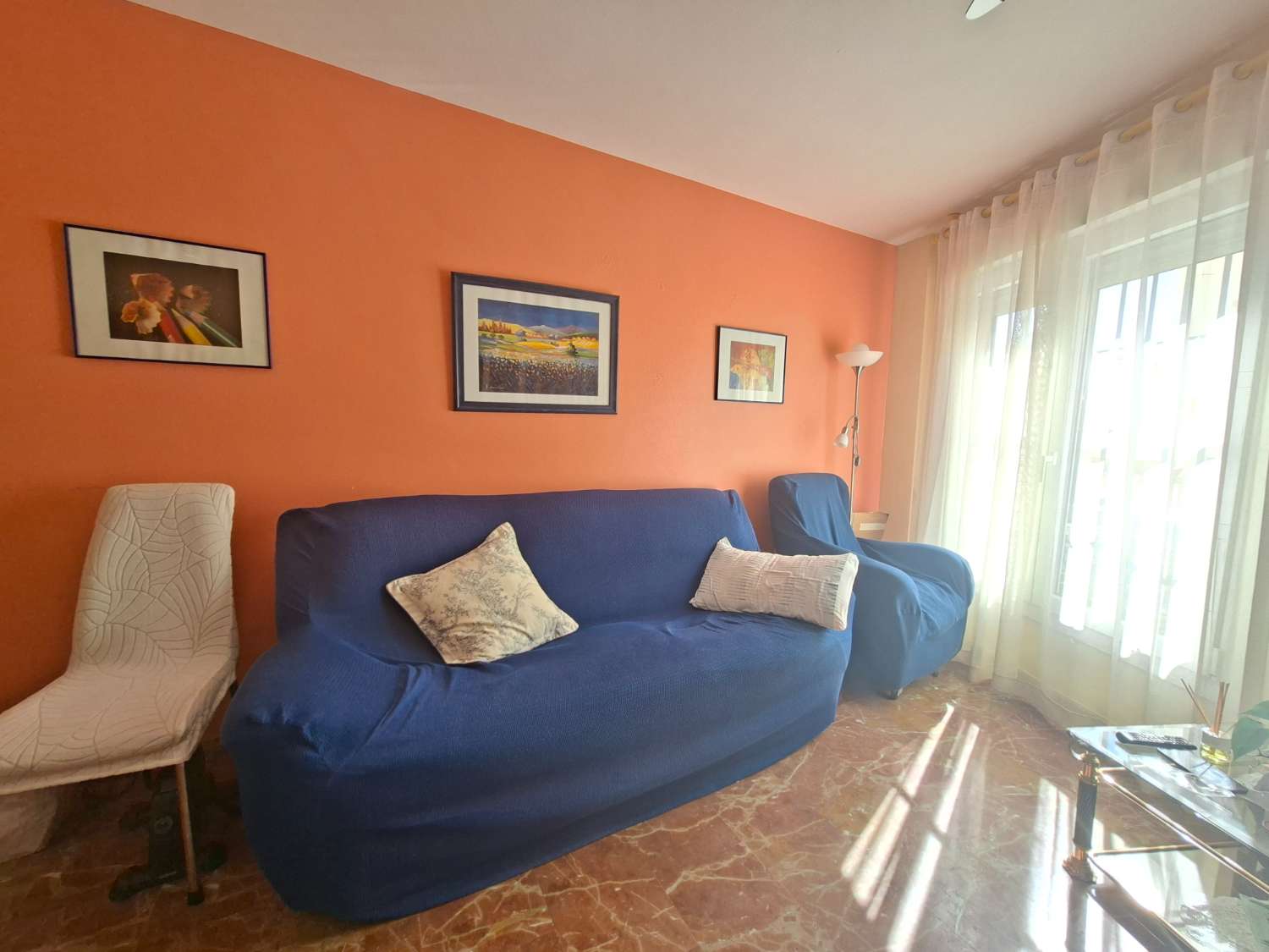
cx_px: 634
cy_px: 476
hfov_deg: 106.2
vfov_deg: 89.9
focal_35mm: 13
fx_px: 477
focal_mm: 1.74
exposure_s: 1/40
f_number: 2.2
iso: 40
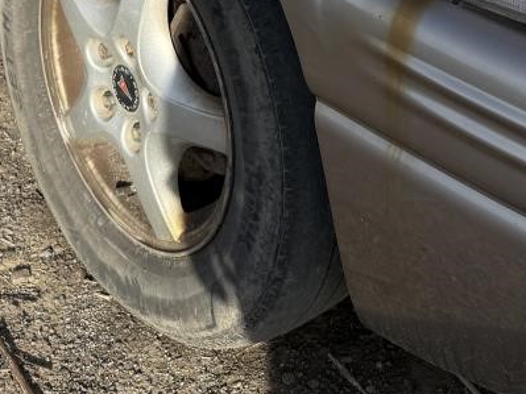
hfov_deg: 25.3
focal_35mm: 77
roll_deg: -1.8
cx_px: 319
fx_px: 1170
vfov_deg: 17.4
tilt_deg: -20.0
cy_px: -178
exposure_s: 1/3279
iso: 100
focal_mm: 6.76
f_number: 1.78
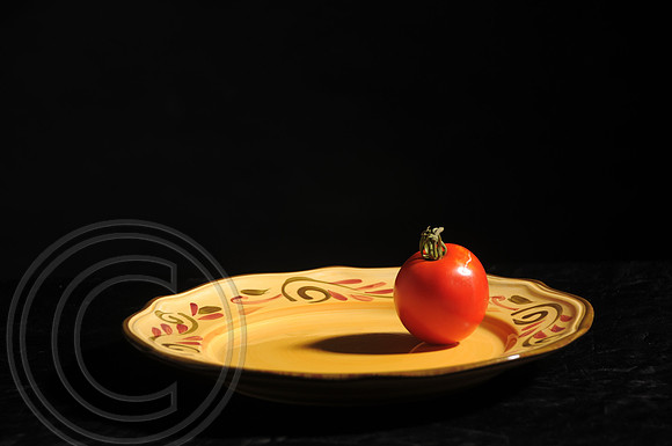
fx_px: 2237
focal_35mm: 120
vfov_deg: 11.4
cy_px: 223
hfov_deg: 17.1
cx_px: 336
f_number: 5.6
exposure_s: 1/100
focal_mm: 80
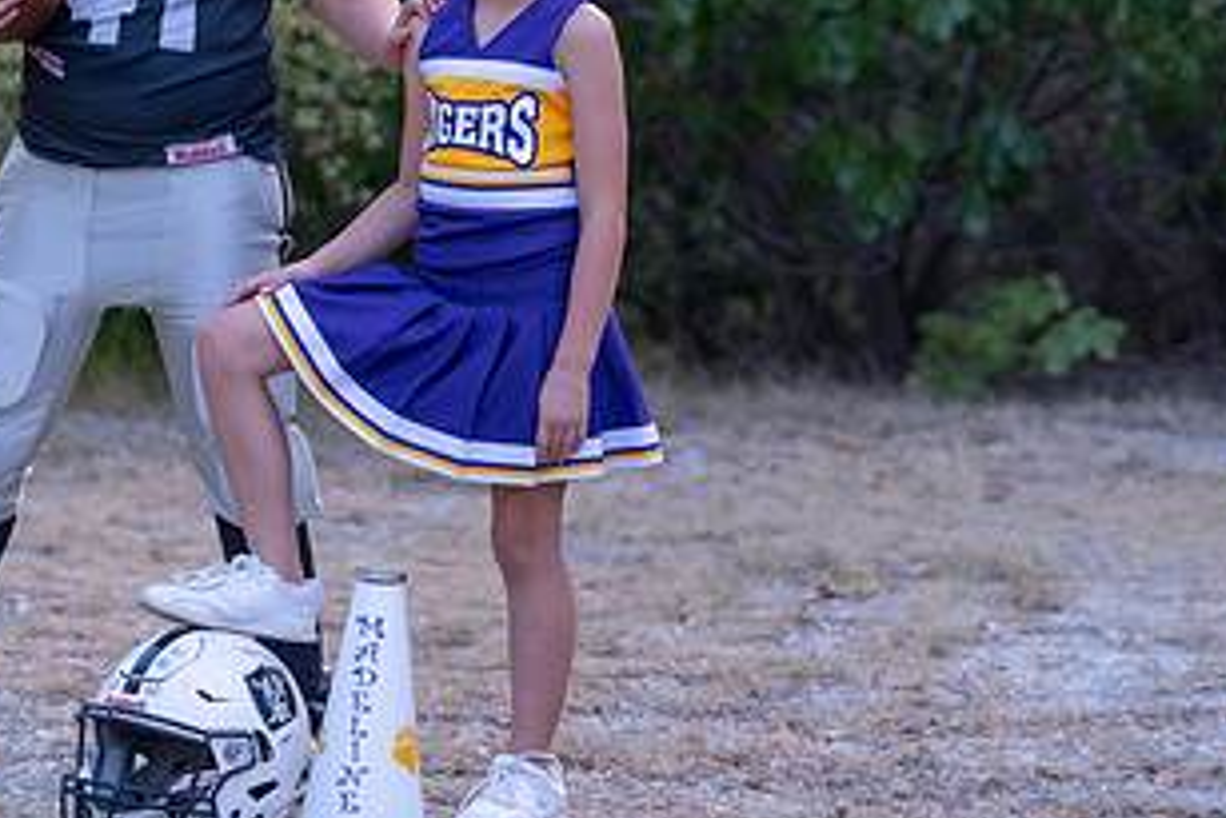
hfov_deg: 13.0
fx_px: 5349
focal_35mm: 157
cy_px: 249
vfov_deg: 8.7
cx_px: 331
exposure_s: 1/320
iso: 500
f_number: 2.8
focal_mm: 83
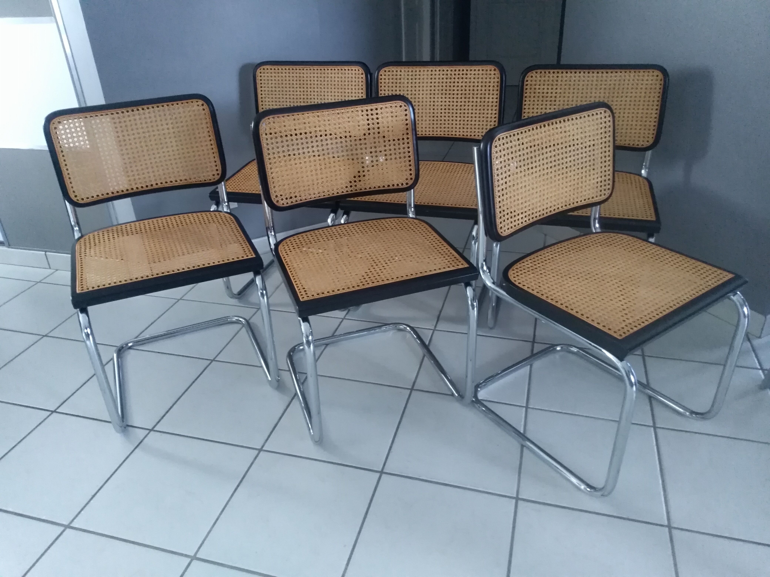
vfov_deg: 53.1
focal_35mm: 26
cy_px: 288
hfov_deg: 67.3
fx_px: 578
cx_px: 385
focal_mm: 3.54
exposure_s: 1/33.3
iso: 909
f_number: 2
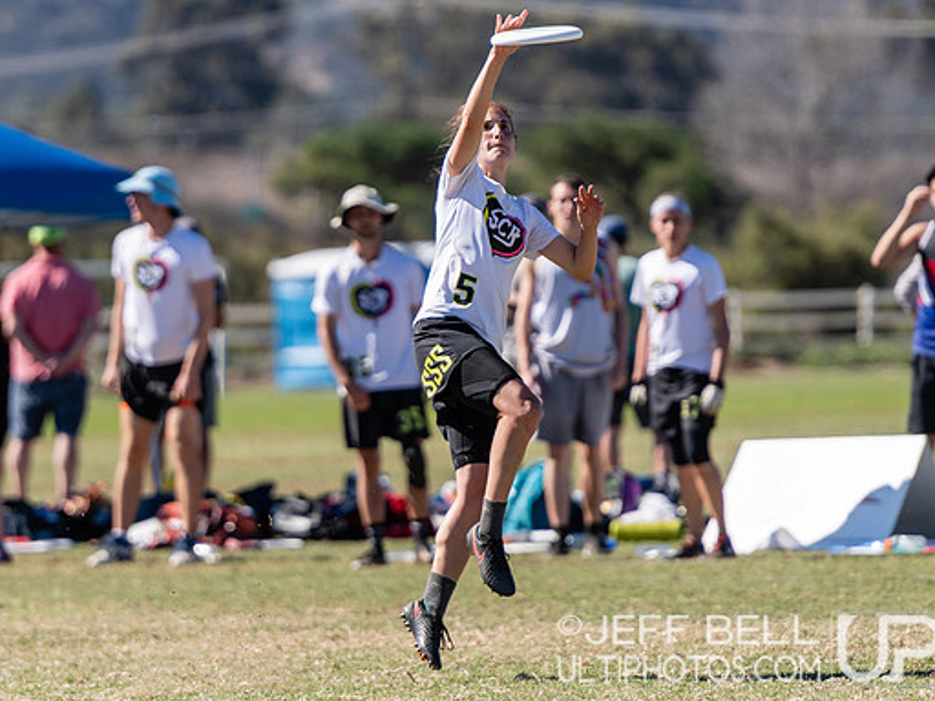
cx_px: 436
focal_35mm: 439
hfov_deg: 4.5
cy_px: 389
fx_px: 11858
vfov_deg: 3.4
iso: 100
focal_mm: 200
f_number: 2.8
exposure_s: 1/1600
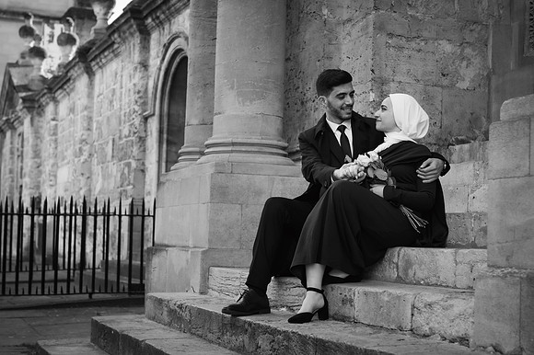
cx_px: 267
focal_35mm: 60
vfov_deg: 22.6
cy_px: 178
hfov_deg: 33.4
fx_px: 889
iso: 200
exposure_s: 1/640
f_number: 2.8
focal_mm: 40
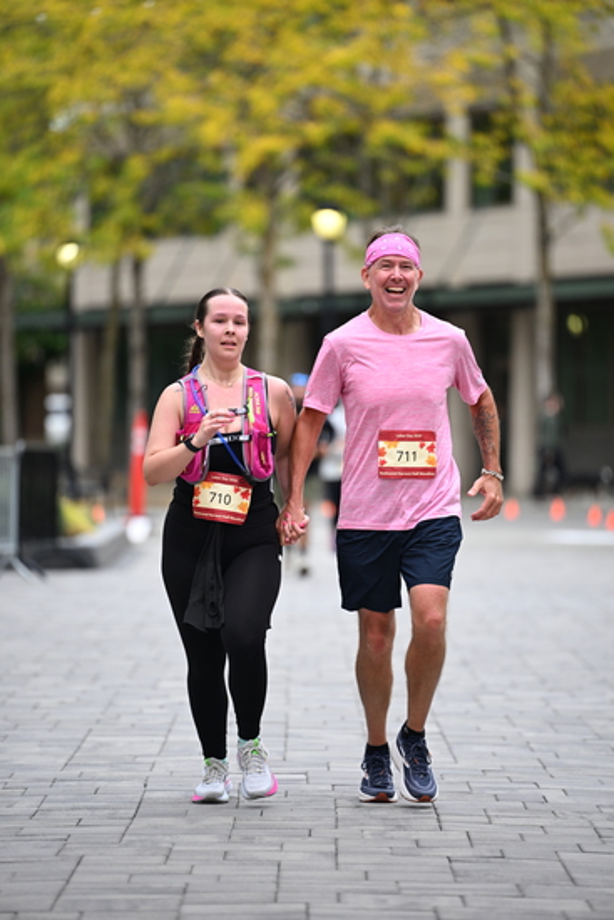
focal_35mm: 200
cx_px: 307
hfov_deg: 6.9
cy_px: 460
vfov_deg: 10.3
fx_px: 5113
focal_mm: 200
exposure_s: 1/1600
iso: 640
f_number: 2.8
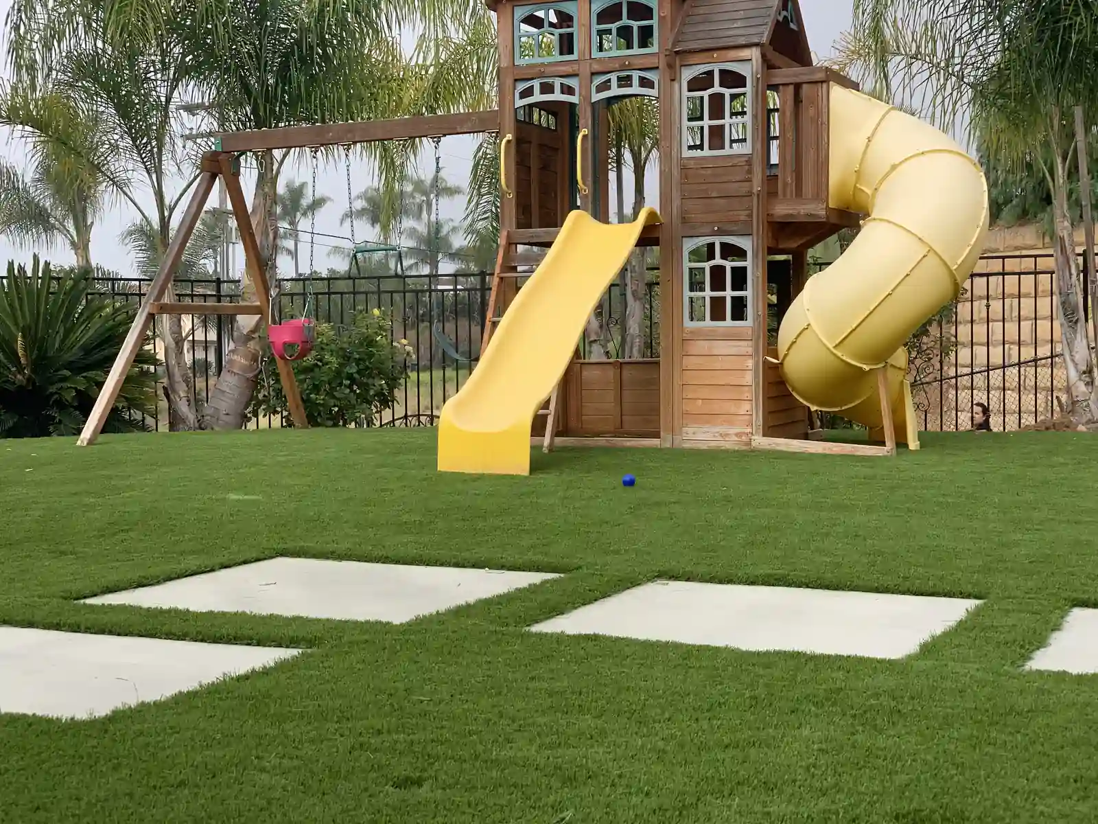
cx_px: 549
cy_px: 412
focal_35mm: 52
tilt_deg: -1.1
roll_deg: +0.9
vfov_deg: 28.0
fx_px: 1649
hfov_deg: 36.8
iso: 16
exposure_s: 1/444
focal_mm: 6
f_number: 2.4
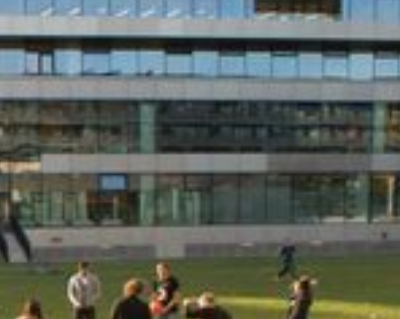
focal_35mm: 88
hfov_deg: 19.4
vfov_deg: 16.8
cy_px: 358
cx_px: -176
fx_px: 1040
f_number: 10
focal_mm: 18
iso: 400
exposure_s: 1/100
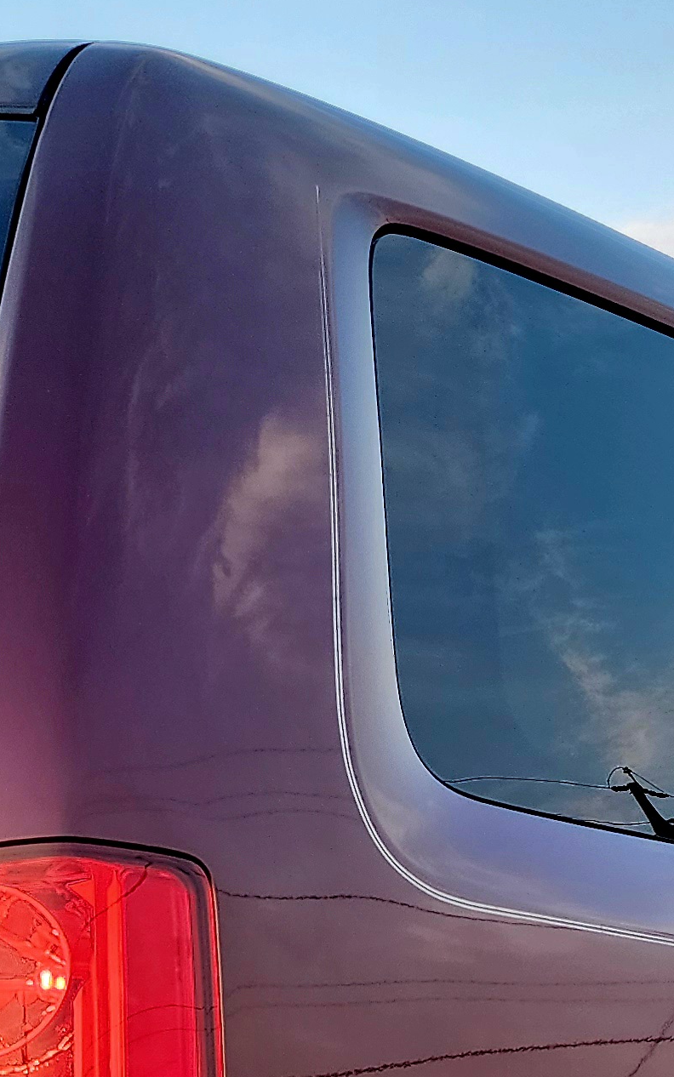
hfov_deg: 16.9
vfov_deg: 24.8
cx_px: 363
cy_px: 1216
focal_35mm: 77
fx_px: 2261
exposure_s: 1/182
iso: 100
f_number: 1.8
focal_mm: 6.4
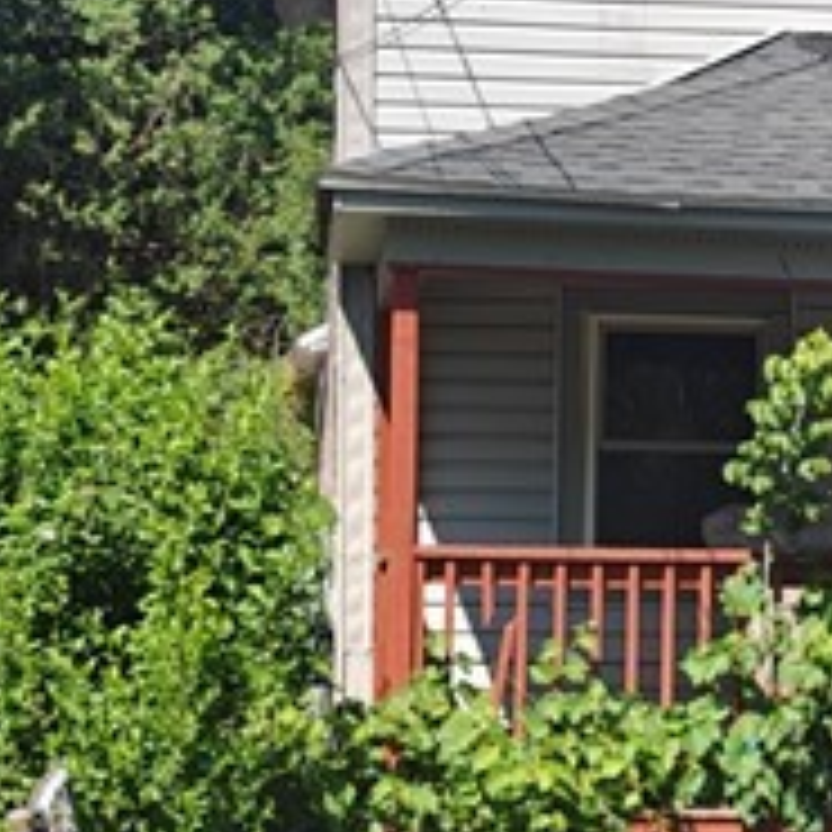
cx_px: 845
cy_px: 351
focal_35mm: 117
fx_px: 3182
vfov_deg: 14.9
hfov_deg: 14.6
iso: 64
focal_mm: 6.06
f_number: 1.7
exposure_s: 1/546
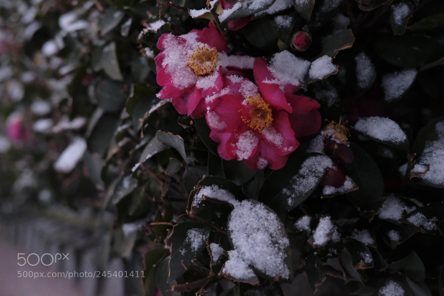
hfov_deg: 37.5
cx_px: 222
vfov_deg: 25.5
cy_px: 148
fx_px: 654
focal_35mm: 53
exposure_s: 1/40
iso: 10000
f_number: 3.6
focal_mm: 35
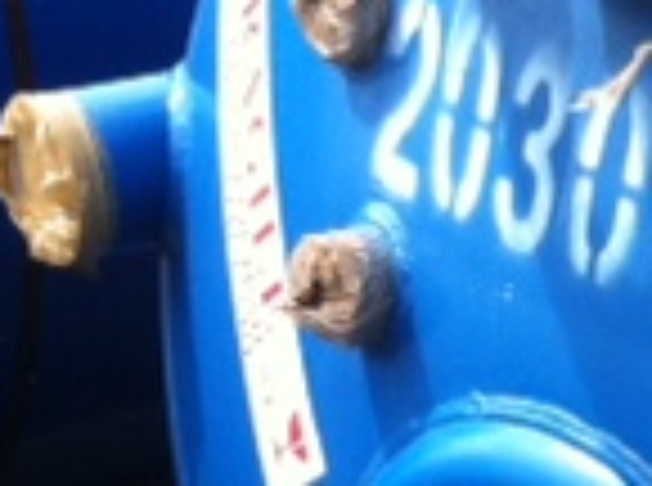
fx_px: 2912
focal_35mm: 155
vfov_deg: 9.4
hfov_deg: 12.0
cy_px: 626
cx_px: 1084
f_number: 2.8
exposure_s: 1/464
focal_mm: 3.85
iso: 80
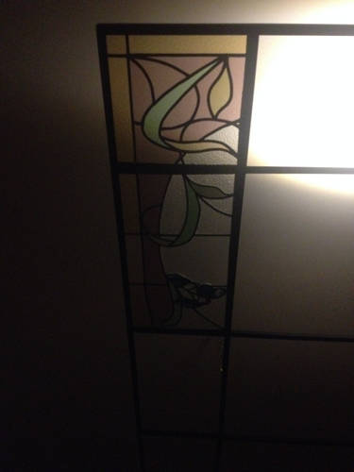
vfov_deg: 52.6
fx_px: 477
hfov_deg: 40.7
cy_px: 236
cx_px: 177
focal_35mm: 35
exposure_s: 1/15
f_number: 2.4
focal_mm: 4.28
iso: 800
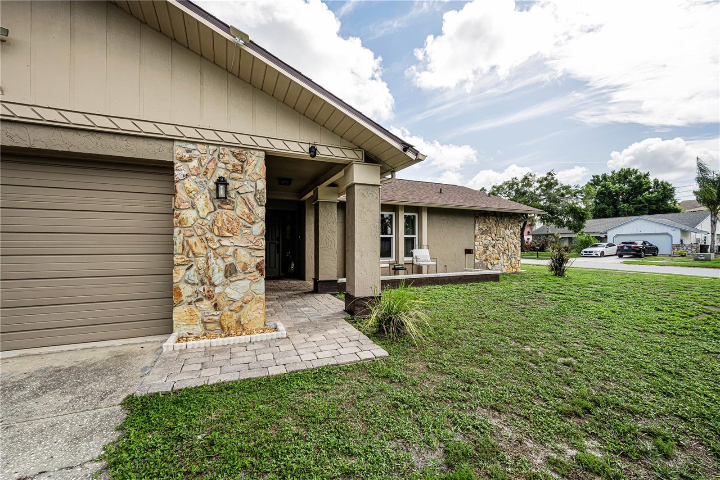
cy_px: 240
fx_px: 280
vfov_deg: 81.2
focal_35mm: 14
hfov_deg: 104.3
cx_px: 360
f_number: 14
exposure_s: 1/200
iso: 100
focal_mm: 14
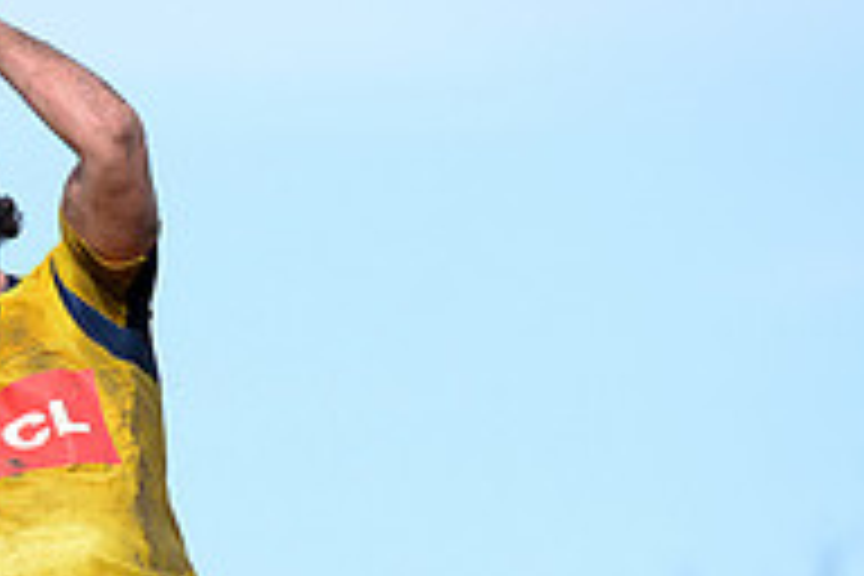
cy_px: 740
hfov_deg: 3.9
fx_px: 12695
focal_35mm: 529
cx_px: 58
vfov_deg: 2.6
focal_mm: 175
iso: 500
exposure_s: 1/3200
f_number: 4
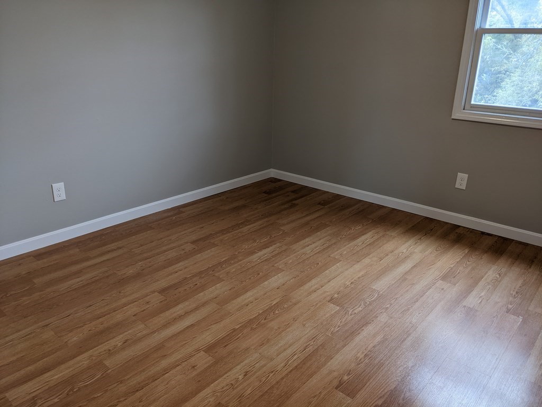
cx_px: 271
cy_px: 204
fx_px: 423
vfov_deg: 51.4
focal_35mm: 27
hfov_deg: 65.3
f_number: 1.73
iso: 50
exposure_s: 1/60
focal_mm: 4.38
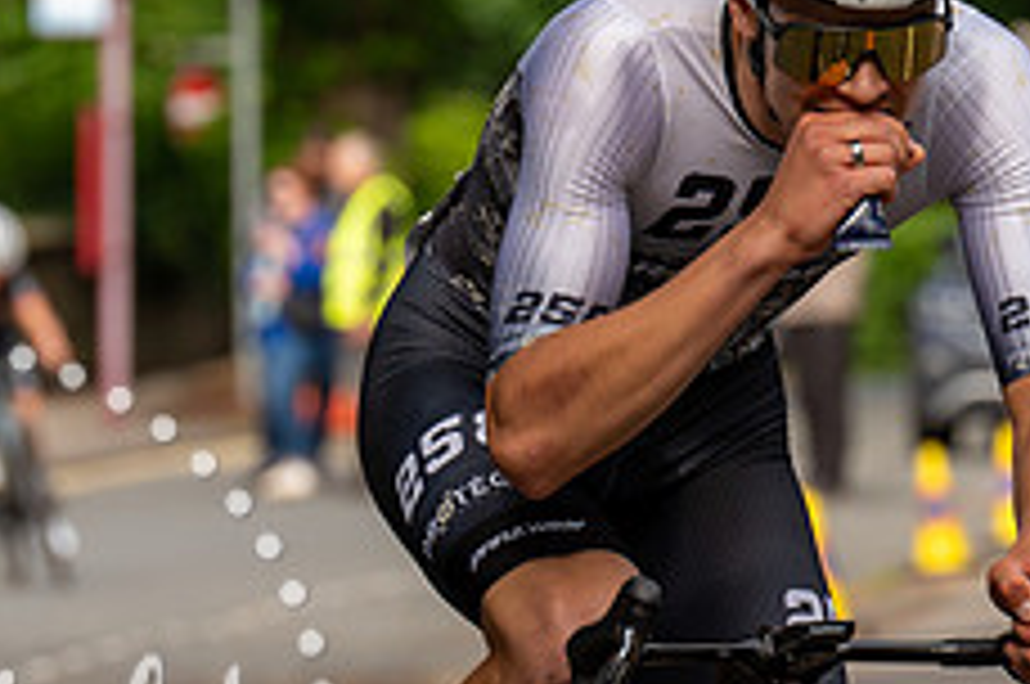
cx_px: 905
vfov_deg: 2.2
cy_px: 331
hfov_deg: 3.3
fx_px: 17714
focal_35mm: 620
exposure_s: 1/640
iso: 400
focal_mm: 200
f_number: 6.3
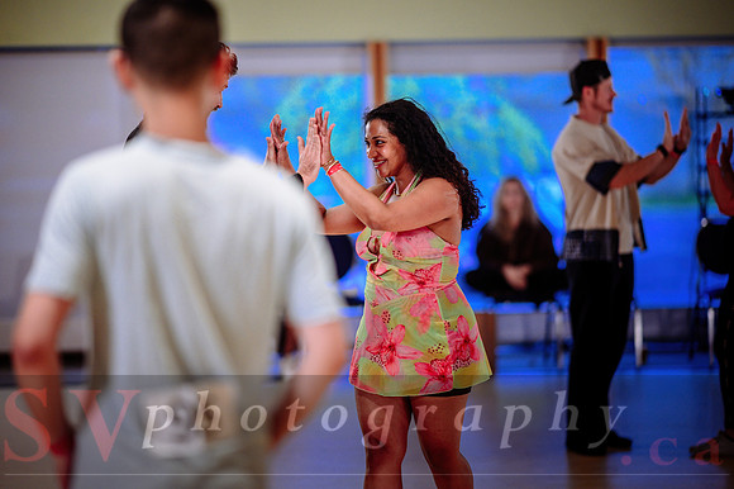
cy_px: 244
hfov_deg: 19.5
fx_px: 2140
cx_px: 367
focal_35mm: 105
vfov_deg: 13.0
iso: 1000
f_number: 1.4
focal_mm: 105
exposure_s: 1/500
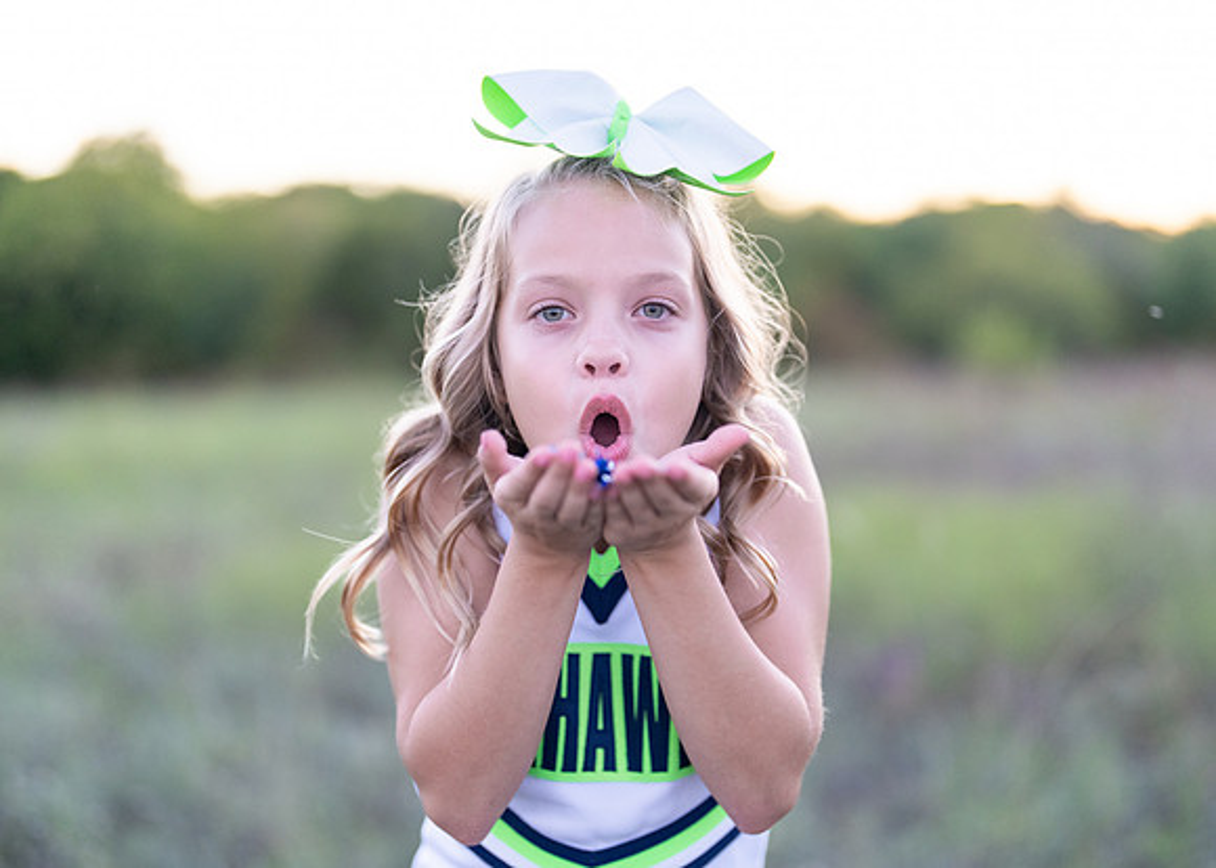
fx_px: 1954
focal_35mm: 57
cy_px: 456
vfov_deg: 25.0
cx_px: 629
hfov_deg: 34.6
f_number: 1.2
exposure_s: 1/1000
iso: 800
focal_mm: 50
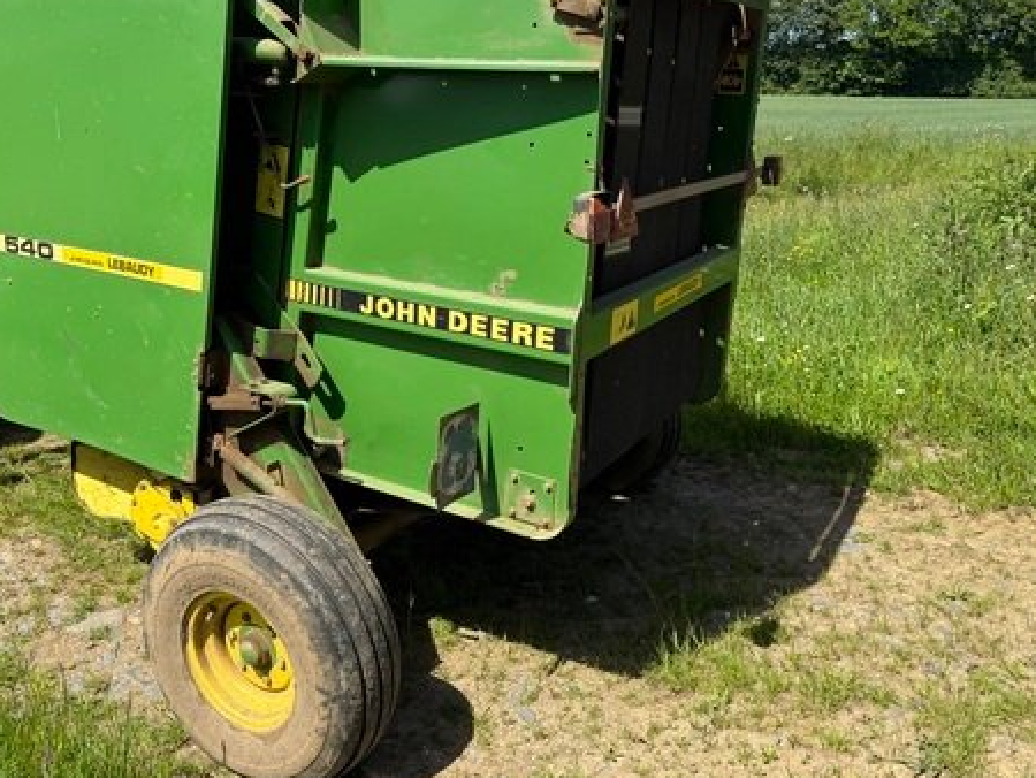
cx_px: 426
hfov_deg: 56.4
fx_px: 958
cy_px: 288
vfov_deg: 43.8
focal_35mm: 32
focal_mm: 6.76
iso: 80
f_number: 1.78
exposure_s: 1/2801
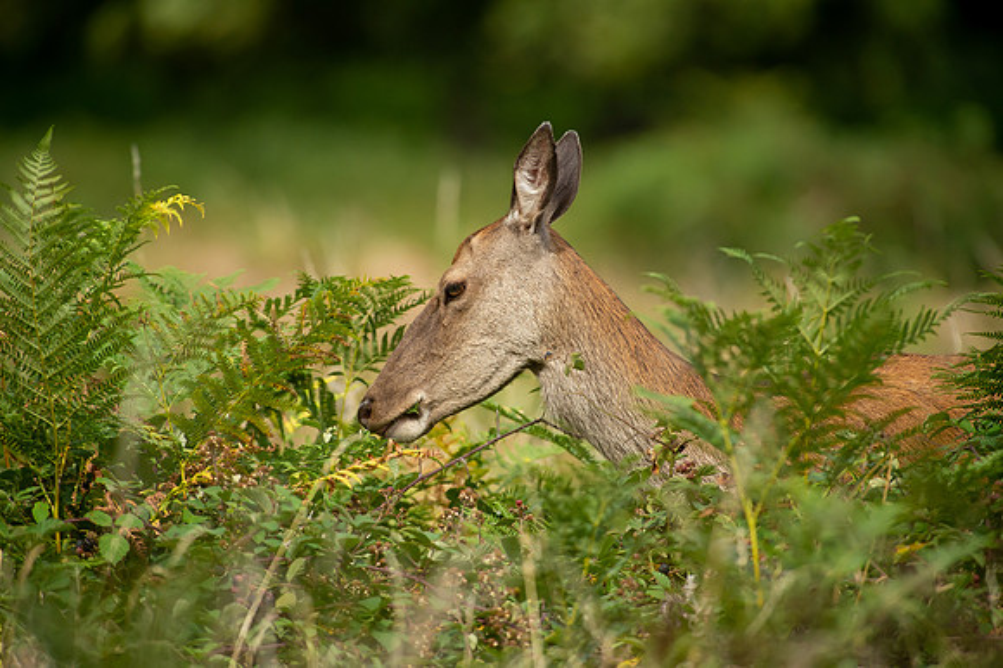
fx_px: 16706
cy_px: 334
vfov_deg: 2.3
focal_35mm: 600
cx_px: 502
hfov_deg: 3.4
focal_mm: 600
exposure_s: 1/4000
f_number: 5.6
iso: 1000
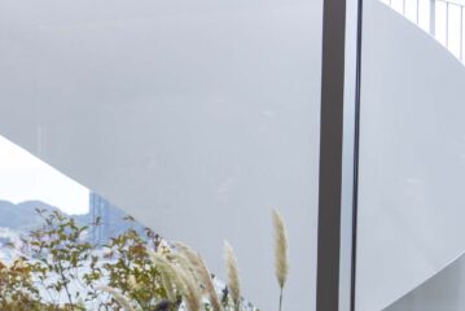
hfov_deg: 16.7
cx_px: -176
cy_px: 358
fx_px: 1474
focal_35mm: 114
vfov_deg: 11.8
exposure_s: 1/100
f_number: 6.3
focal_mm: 40
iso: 100
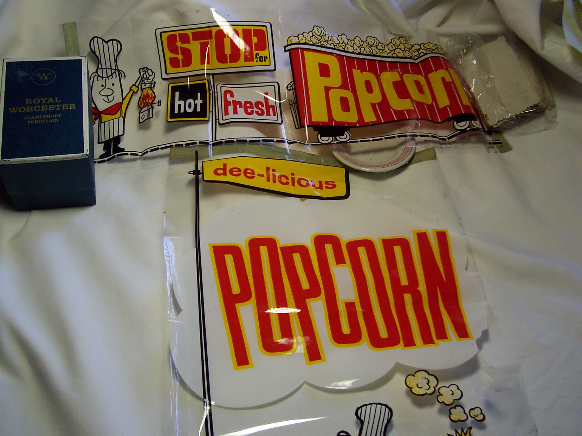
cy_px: 218
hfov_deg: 50.1
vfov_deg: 38.7
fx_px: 622
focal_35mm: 37
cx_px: 291
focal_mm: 5.6
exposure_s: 1/60
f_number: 2.8
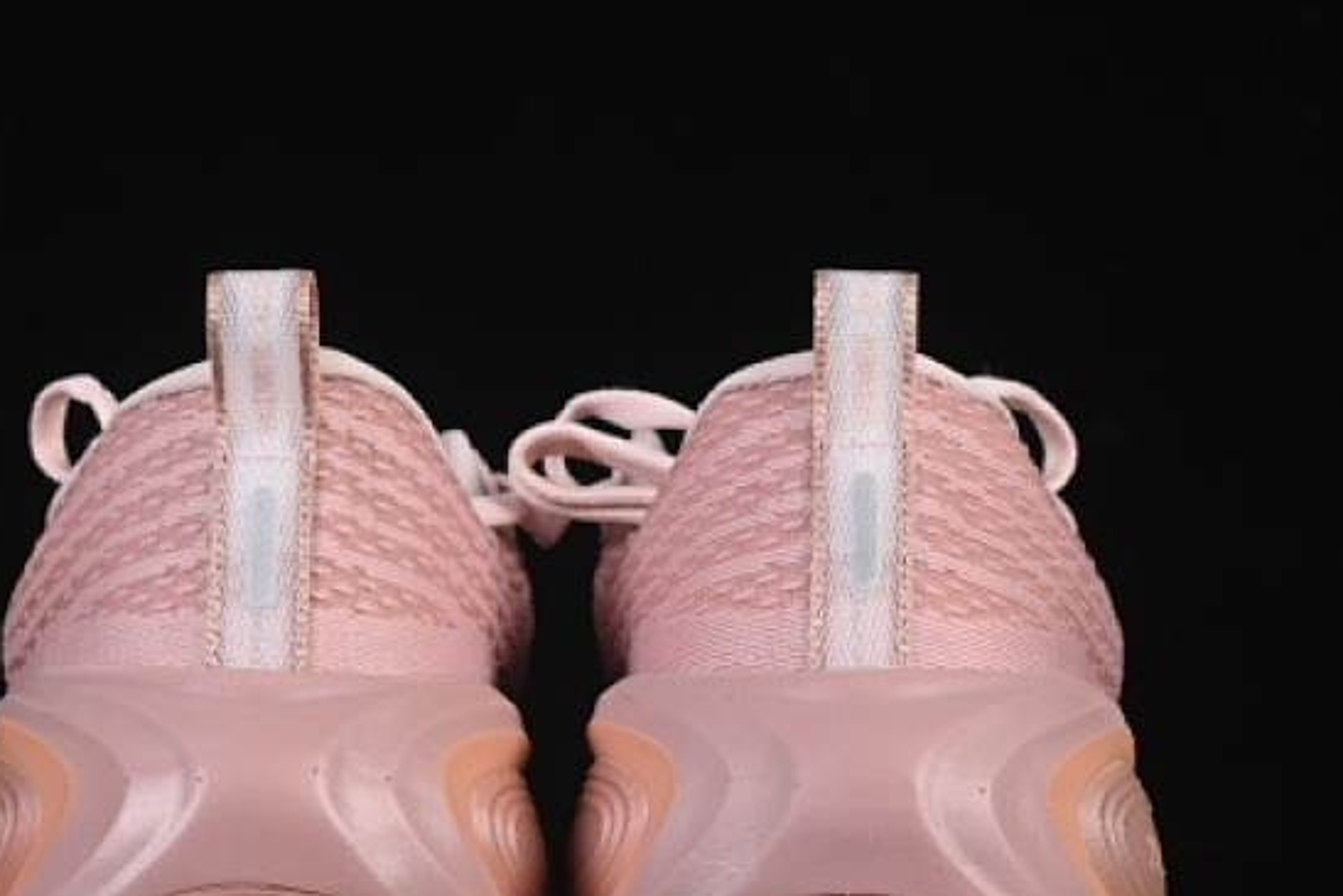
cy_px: 547
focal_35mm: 148
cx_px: 565
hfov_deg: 13.9
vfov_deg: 9.3
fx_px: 5522
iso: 160
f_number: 8
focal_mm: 50
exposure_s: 1/80
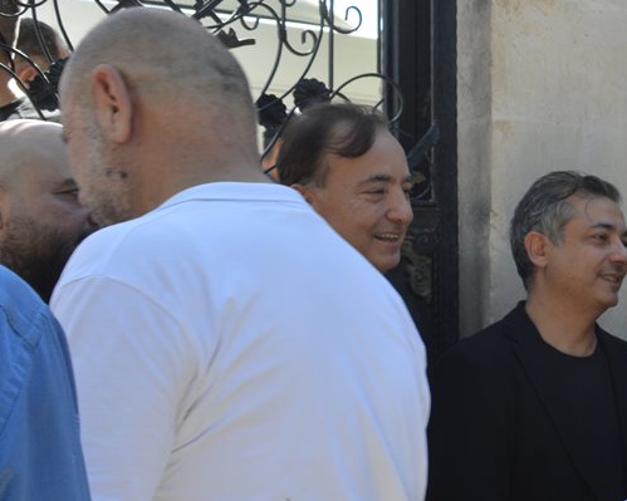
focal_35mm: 77
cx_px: 799
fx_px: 1429
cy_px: 414
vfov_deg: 19.7
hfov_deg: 22.4
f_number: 5.6
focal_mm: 20
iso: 125
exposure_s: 1/125
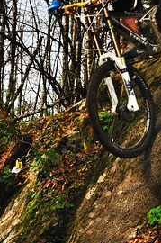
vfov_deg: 21.8
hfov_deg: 14.5
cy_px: 97
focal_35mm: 93
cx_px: 116
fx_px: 629
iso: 1000
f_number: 25
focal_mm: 21
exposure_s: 1/250
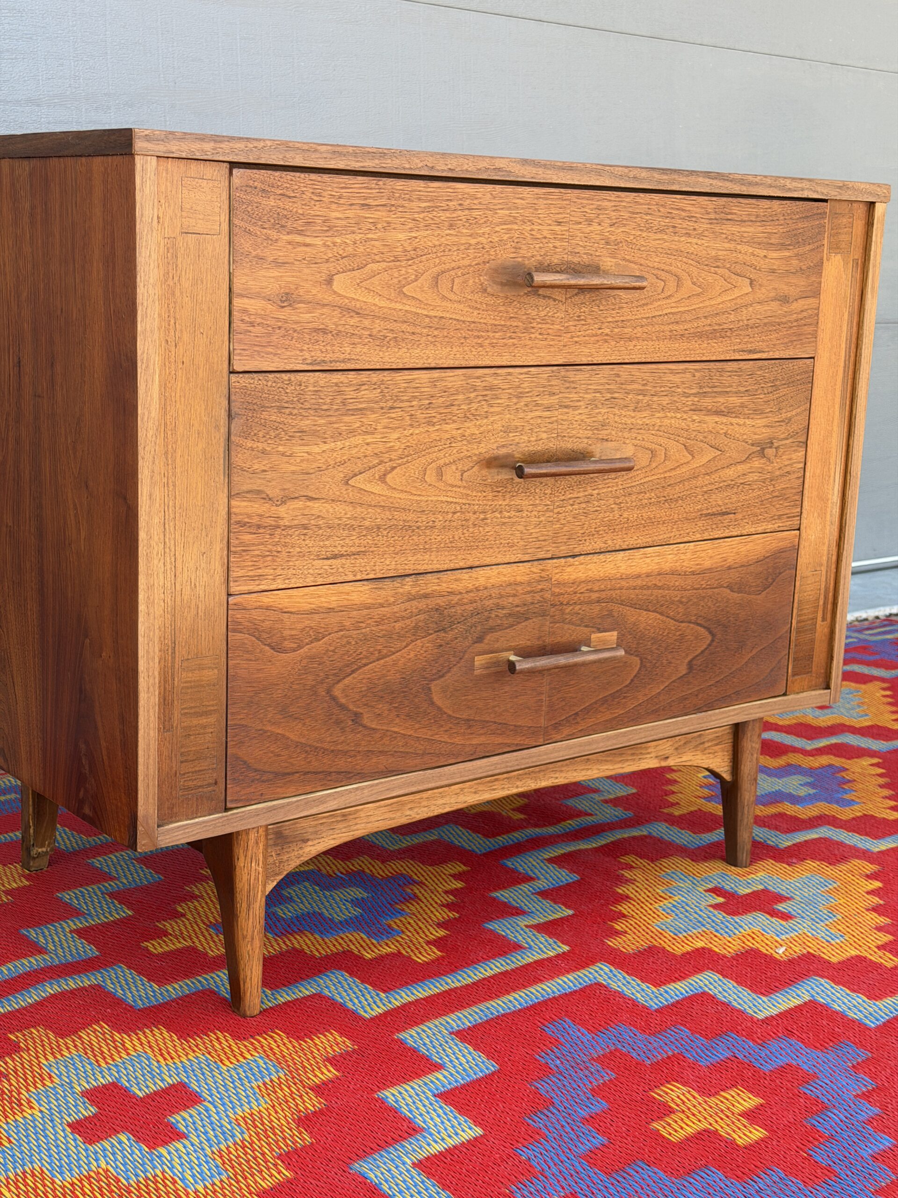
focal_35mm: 48
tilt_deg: -8.8
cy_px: 599
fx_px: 1660
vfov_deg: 39.7
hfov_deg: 30.3
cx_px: 449
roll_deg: +0.6
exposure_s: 1/121
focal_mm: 6.76
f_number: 1.78
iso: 50
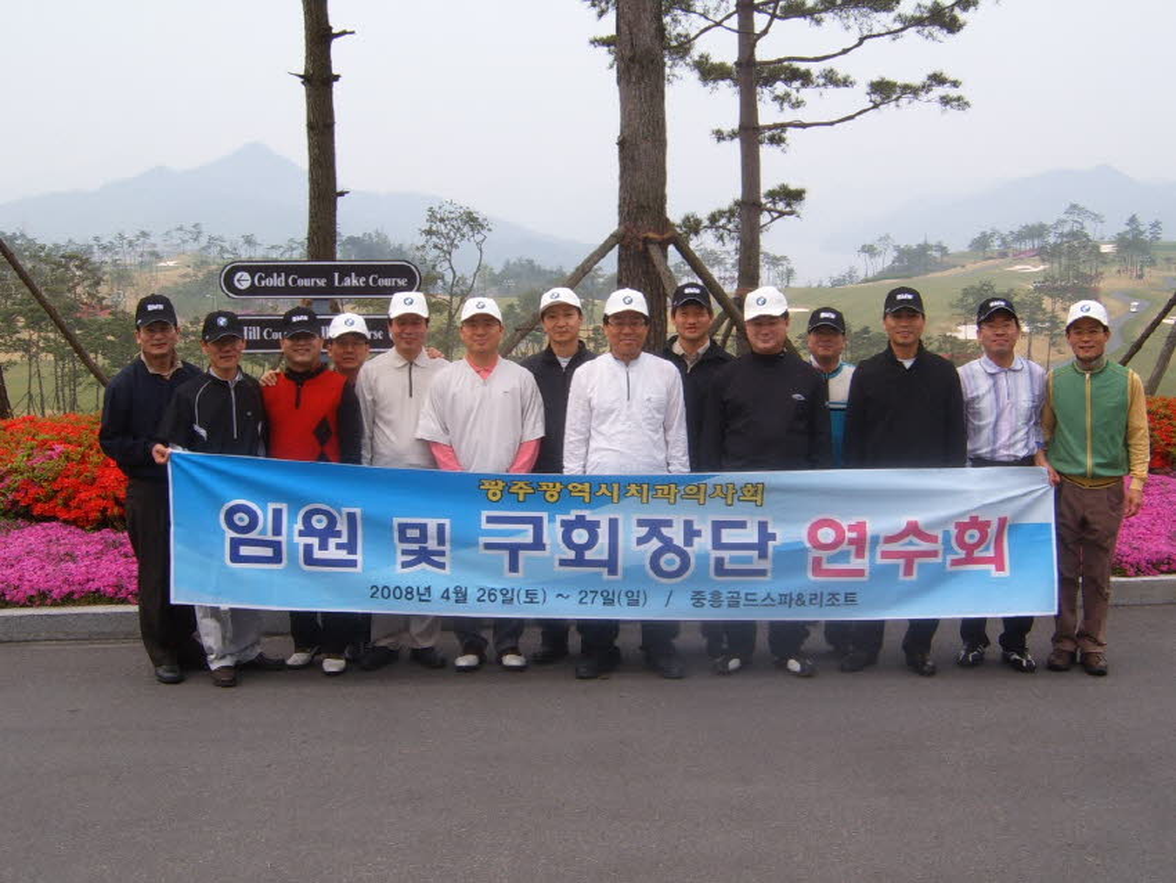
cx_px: 588
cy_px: 442
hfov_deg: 40.4
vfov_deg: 30.9
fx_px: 1597
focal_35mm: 47
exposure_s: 1/125
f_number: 6.6
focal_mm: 7.8
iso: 63
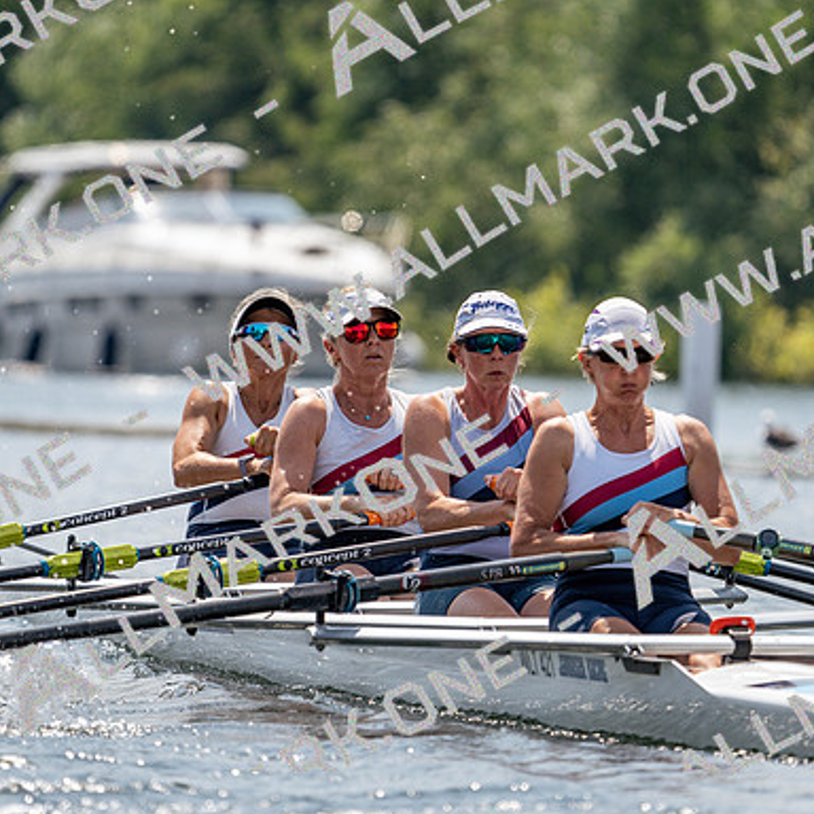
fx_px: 13143
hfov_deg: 3.5
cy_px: 408
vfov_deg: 3.5
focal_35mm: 494
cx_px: 445
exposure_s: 1/1600
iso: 200
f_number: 6.3
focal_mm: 385
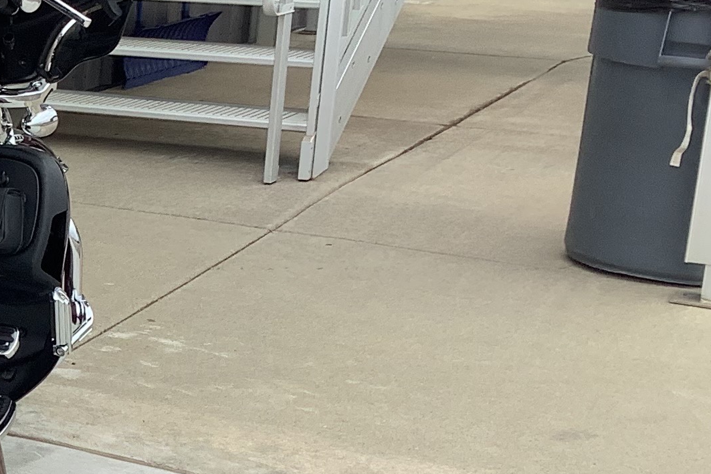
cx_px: -360
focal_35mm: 99
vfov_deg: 13.8
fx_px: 1955
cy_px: 350
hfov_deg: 18.3
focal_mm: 3.3
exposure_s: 1/392
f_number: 2.4
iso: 25
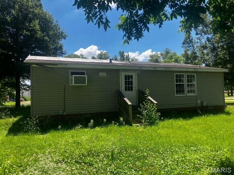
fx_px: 189
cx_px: 117
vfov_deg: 49.7
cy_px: 88
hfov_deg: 63.4
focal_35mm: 28
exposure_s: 1/1215
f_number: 1.8
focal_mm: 3.99
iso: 32
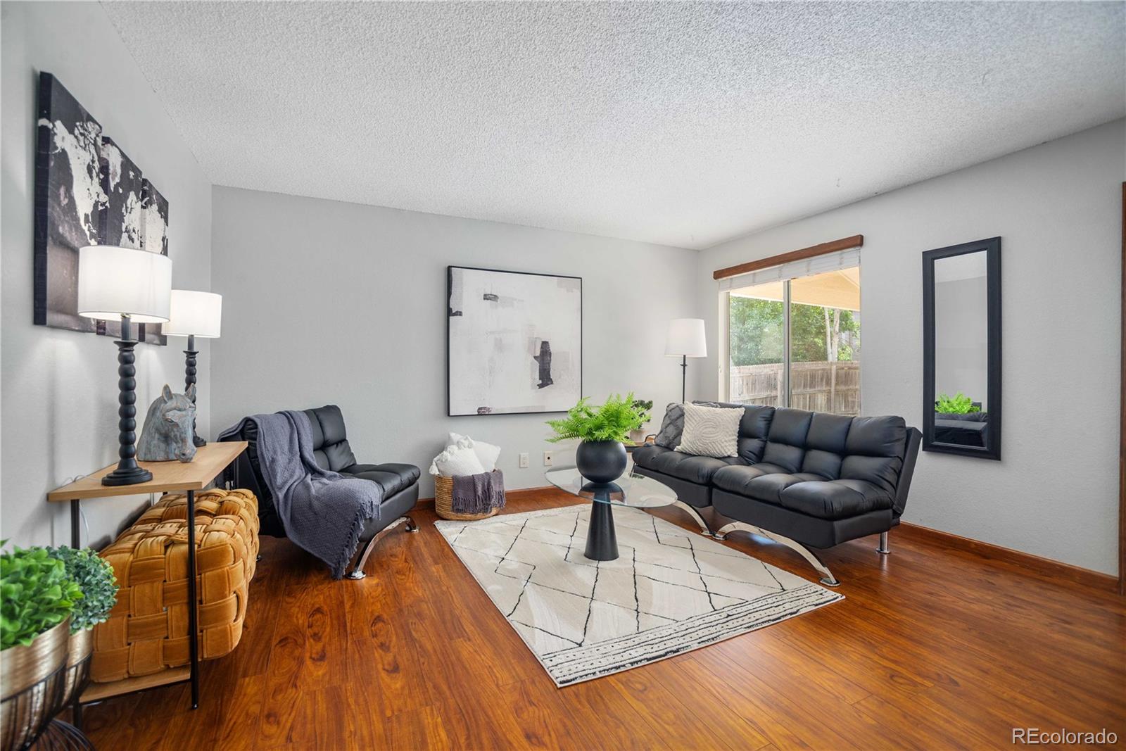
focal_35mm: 15
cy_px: 376
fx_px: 469
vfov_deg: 77.3
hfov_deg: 100.4
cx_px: 563
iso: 320
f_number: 9
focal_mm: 15
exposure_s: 1/10
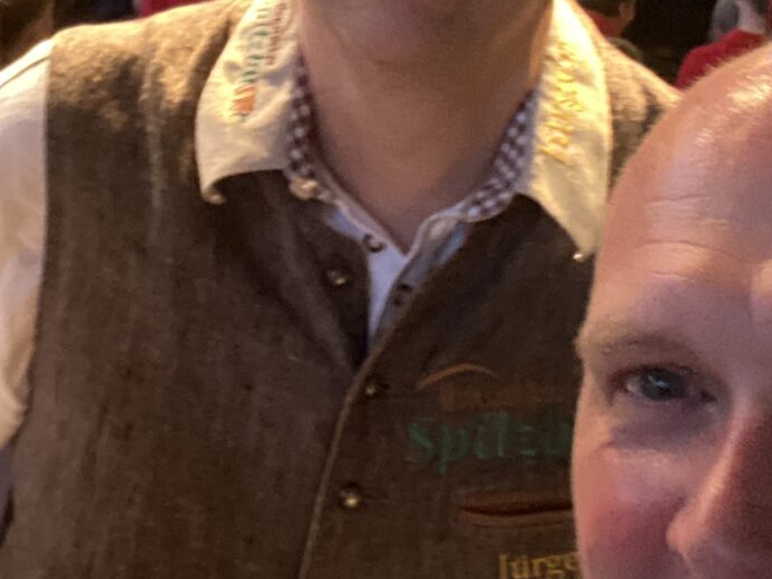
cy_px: -96
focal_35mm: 85
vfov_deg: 16.7
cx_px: 313
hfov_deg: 23.0
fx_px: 1896
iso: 640
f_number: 2.2
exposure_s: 1/25
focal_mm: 2.71
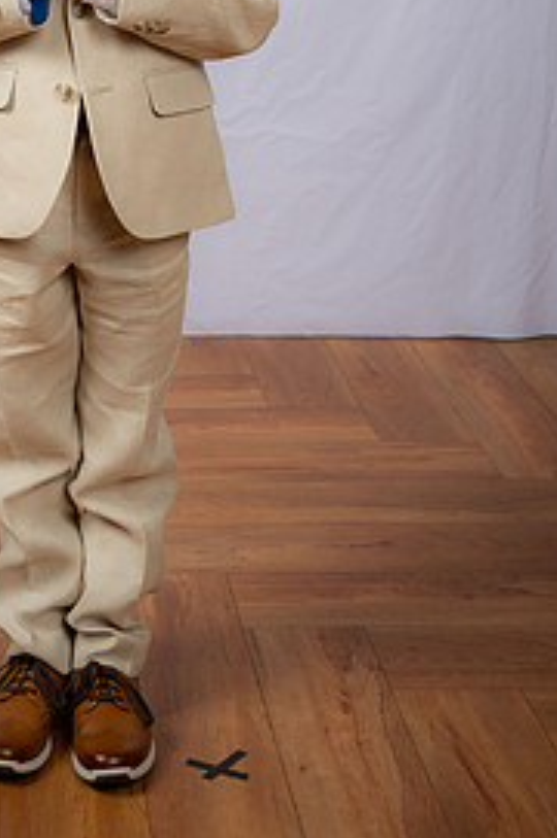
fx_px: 1931
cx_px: 144
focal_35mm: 83
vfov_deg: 24.1
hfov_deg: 16.3
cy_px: 152
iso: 250
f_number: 6.3
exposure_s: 1/160
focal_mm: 50
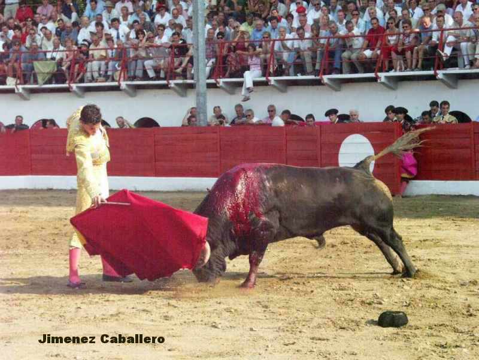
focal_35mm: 125
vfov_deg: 11.9
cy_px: 180
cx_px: 240
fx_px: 1730
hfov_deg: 15.8
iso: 400
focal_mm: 31.66
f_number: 4.5
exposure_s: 1/1250
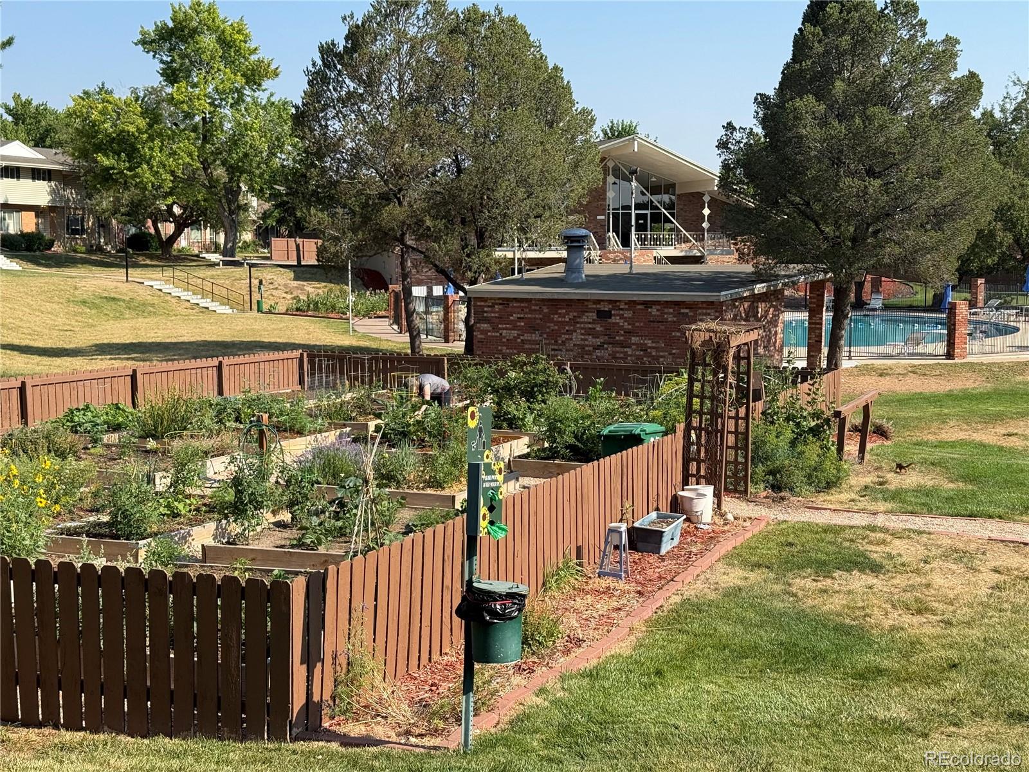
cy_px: 386
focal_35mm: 48
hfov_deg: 39.7
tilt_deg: -5.7
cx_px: 514
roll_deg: +0.2
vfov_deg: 30.3
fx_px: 1427
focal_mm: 6.76
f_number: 1.78
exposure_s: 1/4098
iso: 64
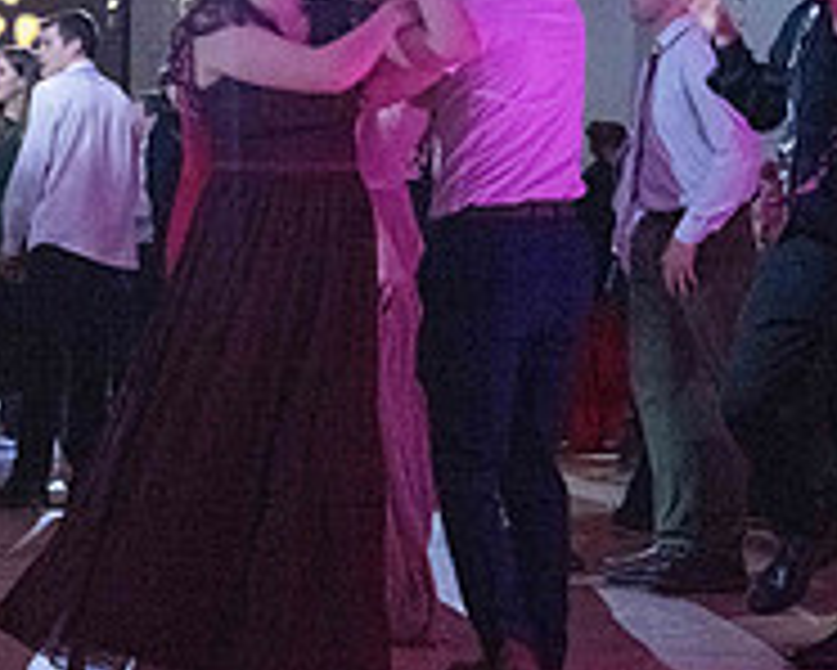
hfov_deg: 16.2
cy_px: 142
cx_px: -328
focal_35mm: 111
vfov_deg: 13.8
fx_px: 2751
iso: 8000
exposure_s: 1/80
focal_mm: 38
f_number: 4
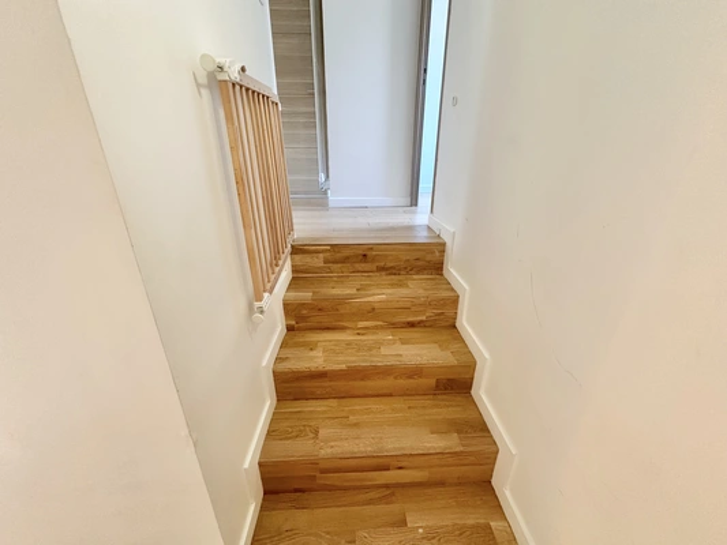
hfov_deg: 102.1
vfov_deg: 85.7
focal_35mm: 14
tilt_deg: -21.0
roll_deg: +0.0
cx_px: 364
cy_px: 272
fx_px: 294
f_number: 2.2
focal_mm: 2.22
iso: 250
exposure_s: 1/50
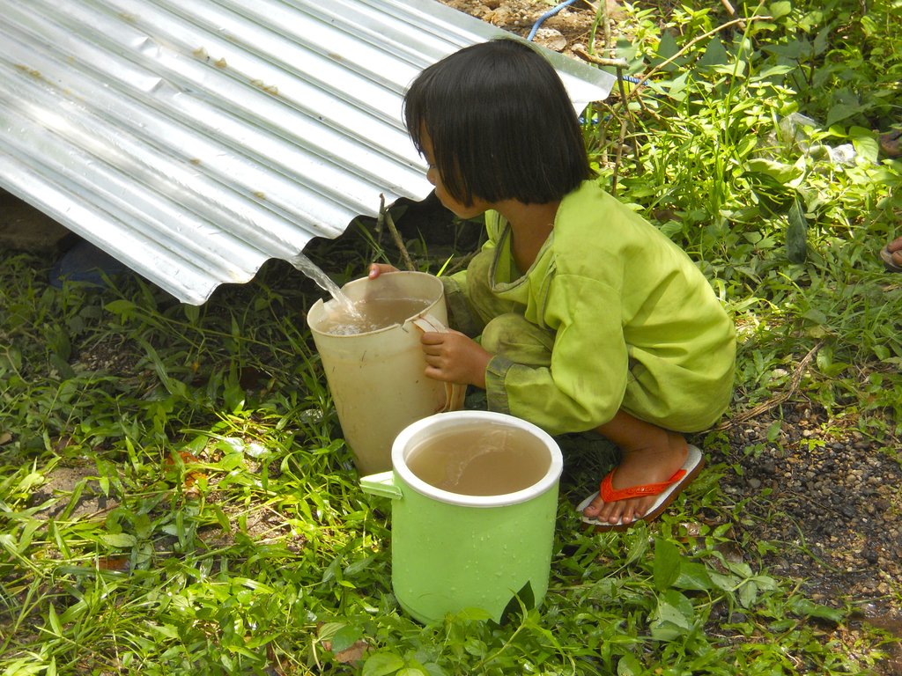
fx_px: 1928
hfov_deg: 26.3
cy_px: 338
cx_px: 451
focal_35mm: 74
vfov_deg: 19.9
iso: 125
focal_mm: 13.2
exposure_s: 1/250
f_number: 4.4
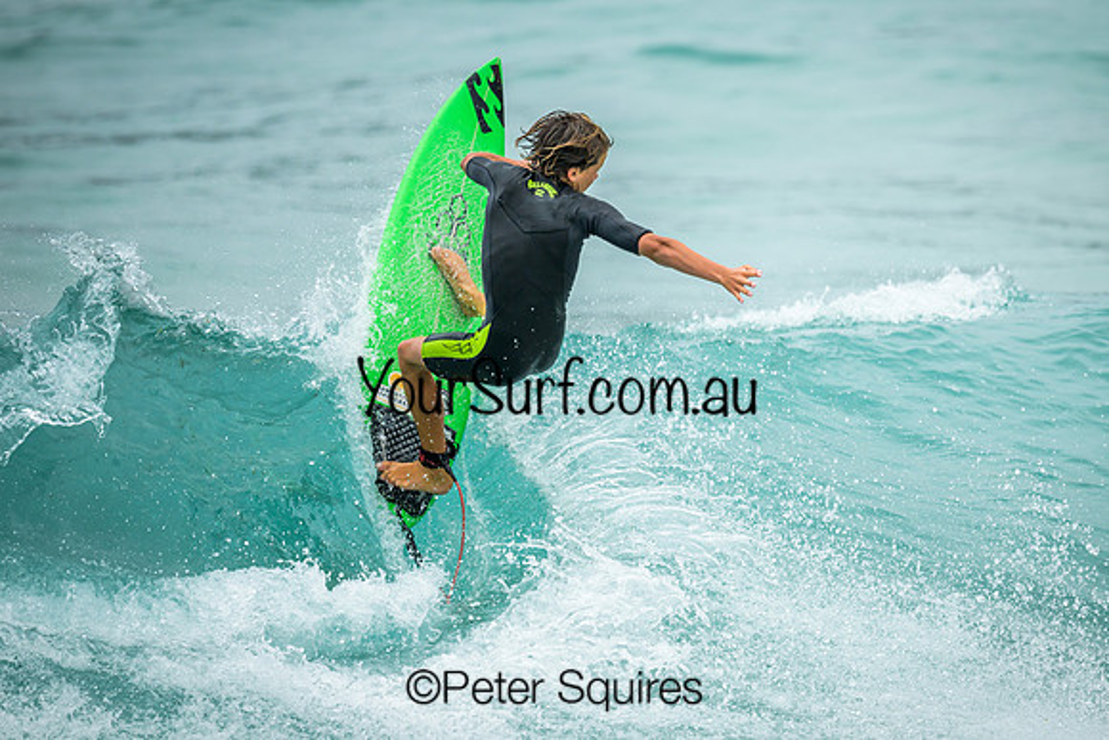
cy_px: 293
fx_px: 29769
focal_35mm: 966
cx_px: 670
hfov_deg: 2.1
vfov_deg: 1.4
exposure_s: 1/2000
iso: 250
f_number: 6.3
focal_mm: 800
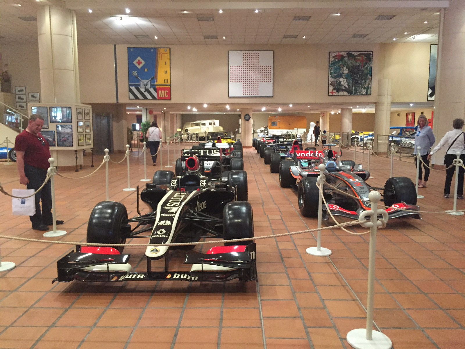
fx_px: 390
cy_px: 174
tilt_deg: -6.7
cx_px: 232
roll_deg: -0.6
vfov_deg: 48.2
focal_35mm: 29
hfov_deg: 61.7
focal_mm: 4.15
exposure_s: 1/17
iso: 250
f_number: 2.2
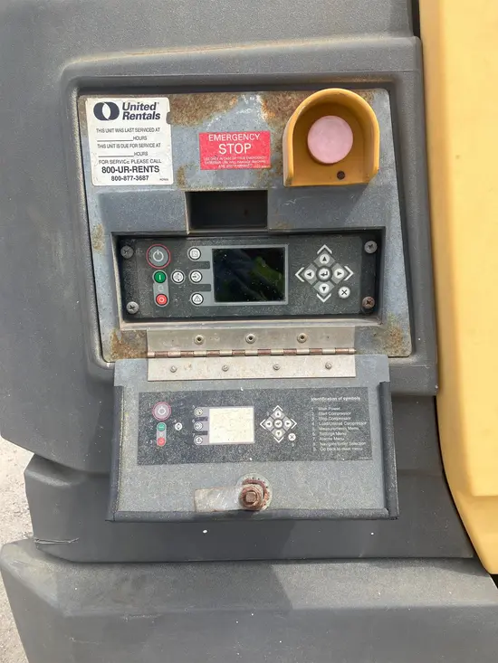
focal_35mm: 28
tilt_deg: -18.8
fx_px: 537
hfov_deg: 49.8
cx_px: 249
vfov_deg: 63.4
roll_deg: -0.7
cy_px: 332
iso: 32
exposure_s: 1/852
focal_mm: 3.99
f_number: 1.8
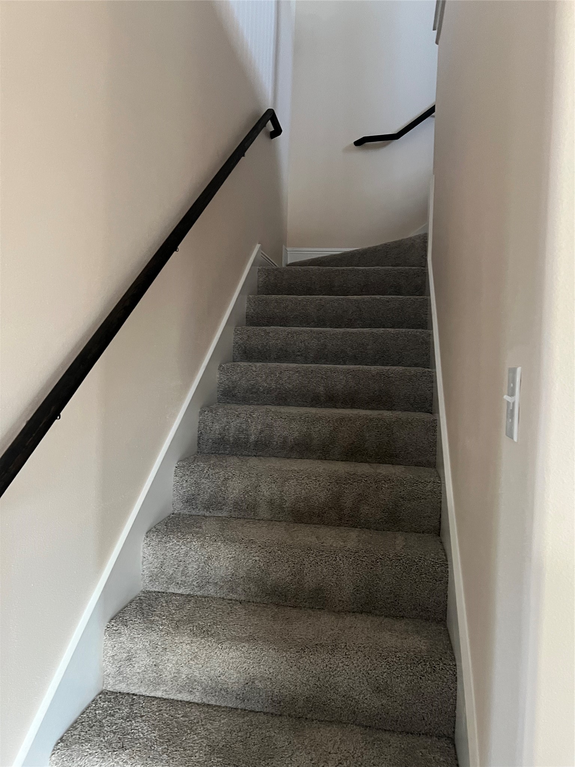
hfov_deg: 53.1
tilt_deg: +0.4
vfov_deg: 67.3
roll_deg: -2.2
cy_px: 384
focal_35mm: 26
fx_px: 576
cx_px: 288
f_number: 1.5
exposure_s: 1/60
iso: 500
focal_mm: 5.7
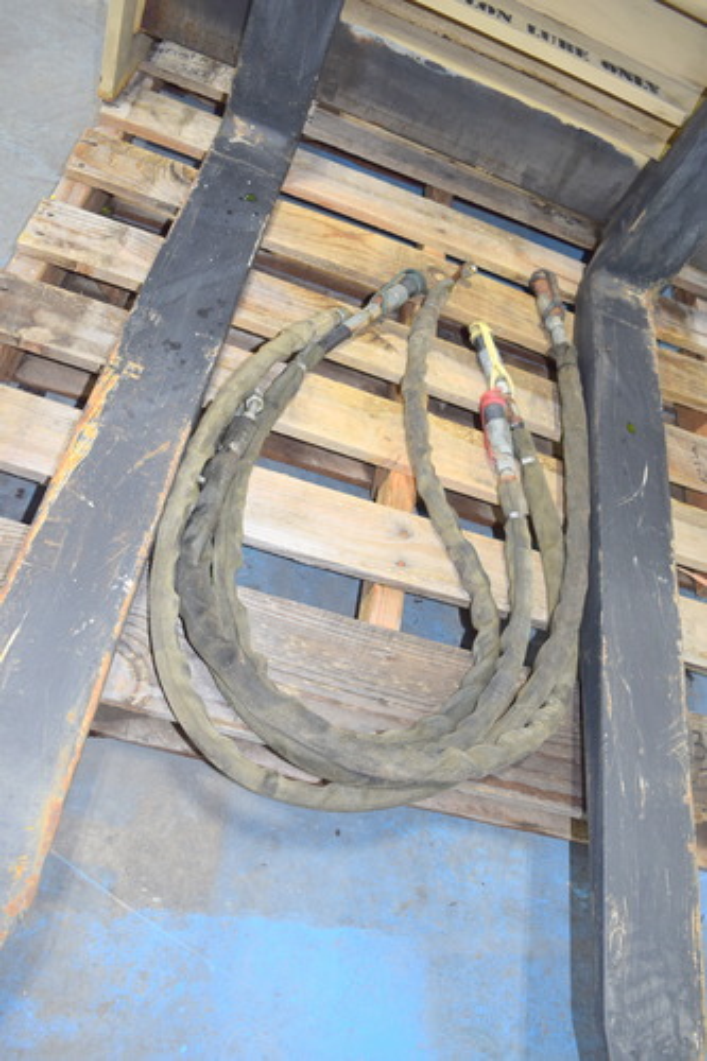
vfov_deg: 67.4
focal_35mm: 27
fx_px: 796
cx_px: 354
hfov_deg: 47.9
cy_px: 530
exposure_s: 1/100
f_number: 5
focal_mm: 18
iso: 800
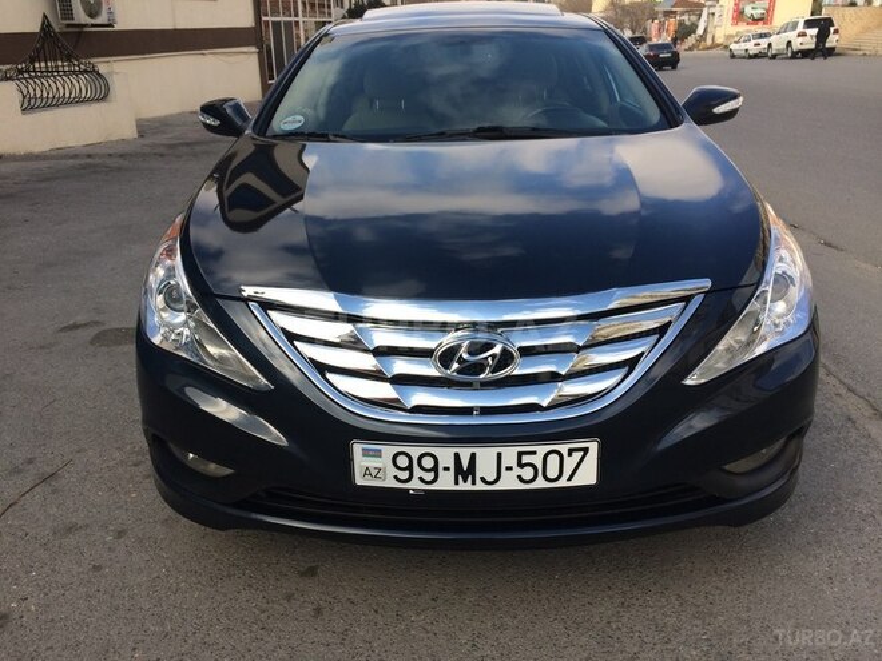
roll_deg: -0.9
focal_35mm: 29
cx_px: 441
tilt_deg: -24.3
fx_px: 739
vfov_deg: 48.2
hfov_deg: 61.7
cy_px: 330
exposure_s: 1/672
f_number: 2.2
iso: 32
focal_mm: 4.15
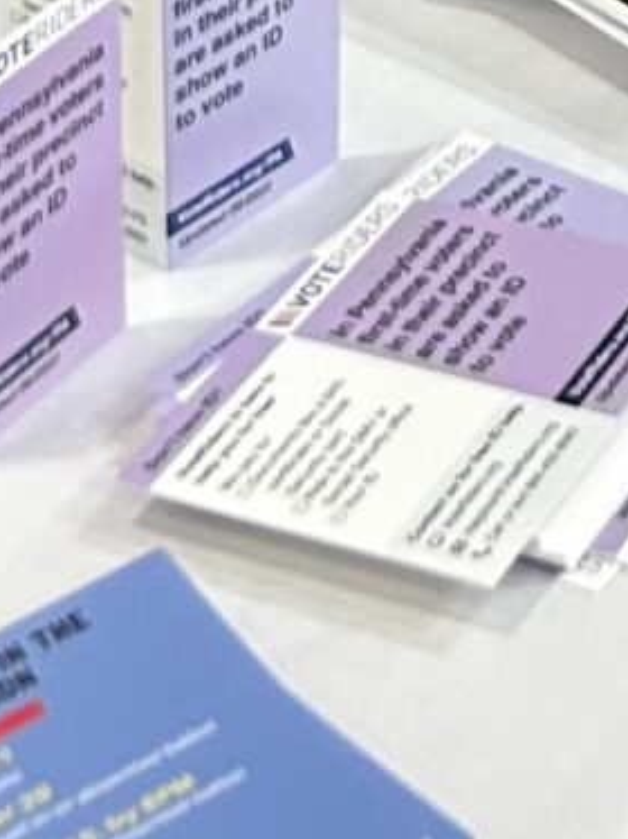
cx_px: 1317
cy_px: -1671
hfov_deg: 7.9
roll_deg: -2.3
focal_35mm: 178
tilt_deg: -10.3
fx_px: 4311
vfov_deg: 9.0
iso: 80
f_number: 1.5
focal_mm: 5.7
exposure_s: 1/60
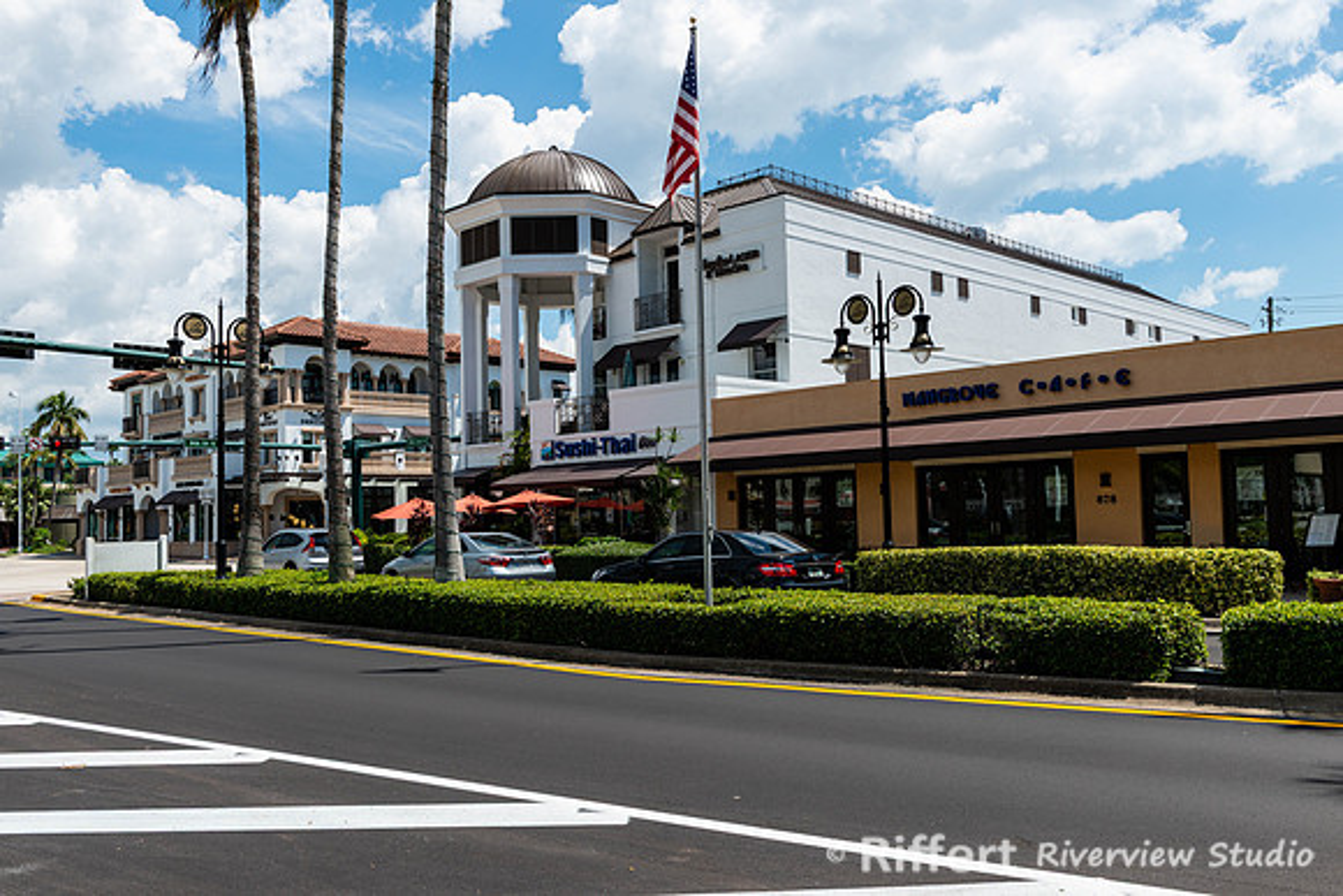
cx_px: 672
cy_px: 448
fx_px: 1179
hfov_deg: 59.3
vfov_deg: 41.6
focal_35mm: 32
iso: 100
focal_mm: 31
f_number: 10
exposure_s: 1/250
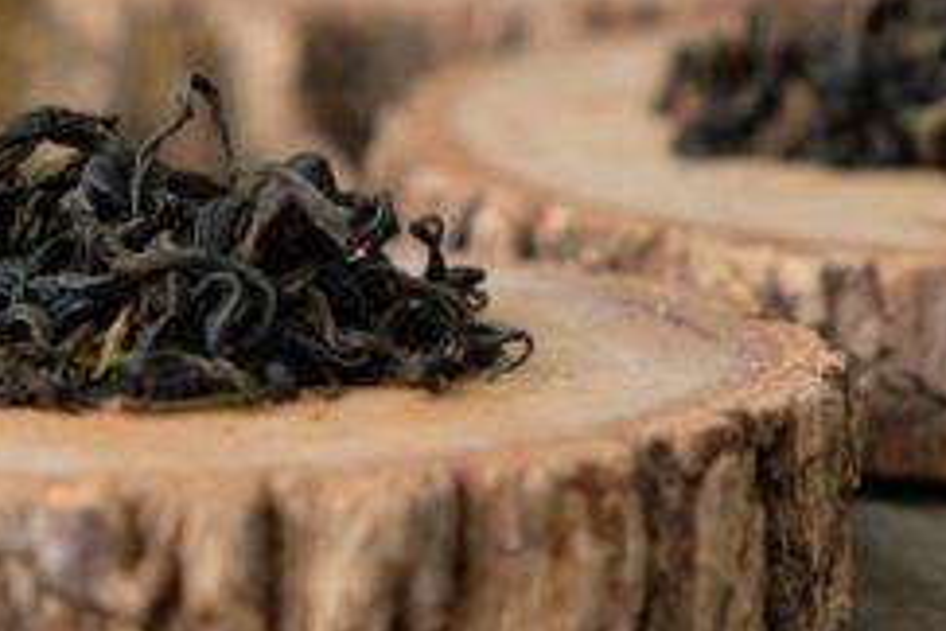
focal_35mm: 210
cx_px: 481
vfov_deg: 6.5
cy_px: 66
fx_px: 5518
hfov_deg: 9.8
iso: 200
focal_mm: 55
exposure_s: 1/150
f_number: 5
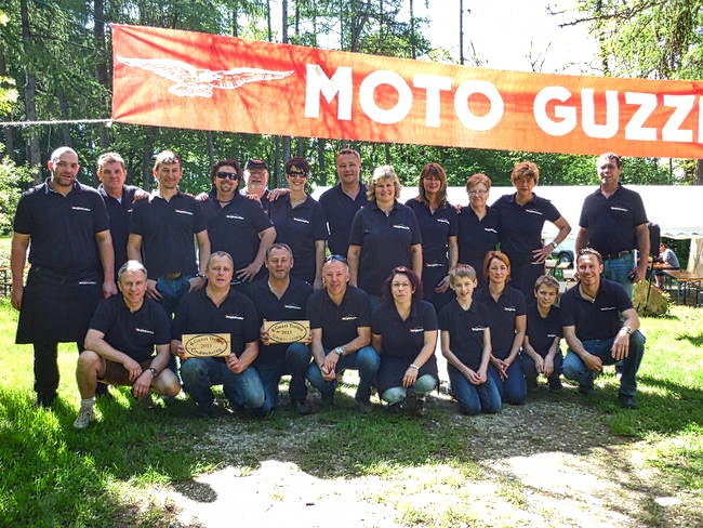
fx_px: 670
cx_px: 352
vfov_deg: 43.0
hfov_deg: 55.3
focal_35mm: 33
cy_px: 264
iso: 80
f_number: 2.8
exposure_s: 1/125
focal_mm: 5.5
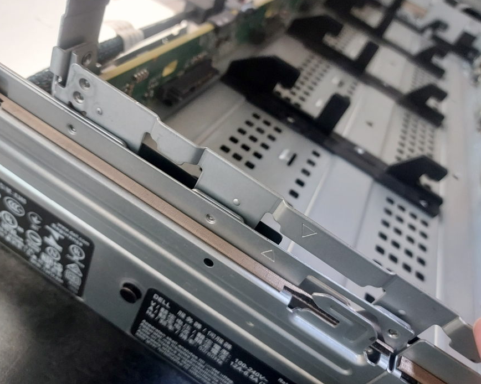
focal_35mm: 27
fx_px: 384
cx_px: 226
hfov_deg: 64.0
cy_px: 178
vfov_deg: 53.1
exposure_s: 1/24
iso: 500
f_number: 1.8
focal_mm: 4.6
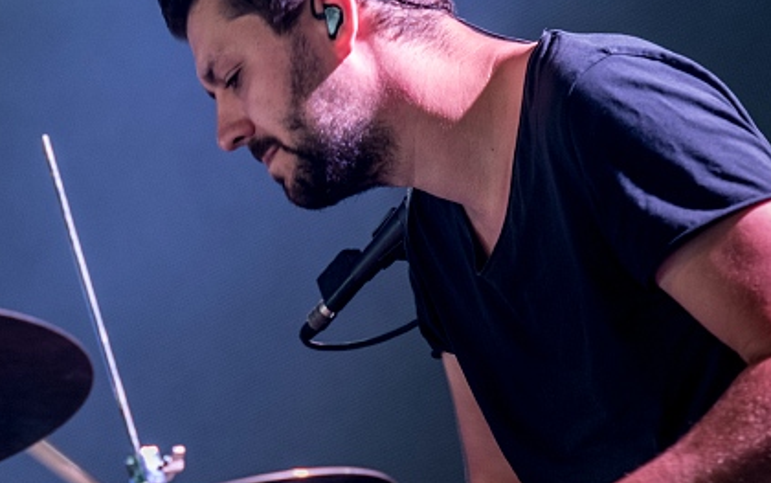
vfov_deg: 3.3
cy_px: 235
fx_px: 8262
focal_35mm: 393
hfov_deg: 5.3
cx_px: 145
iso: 640
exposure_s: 1/125
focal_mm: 150
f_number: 2.8
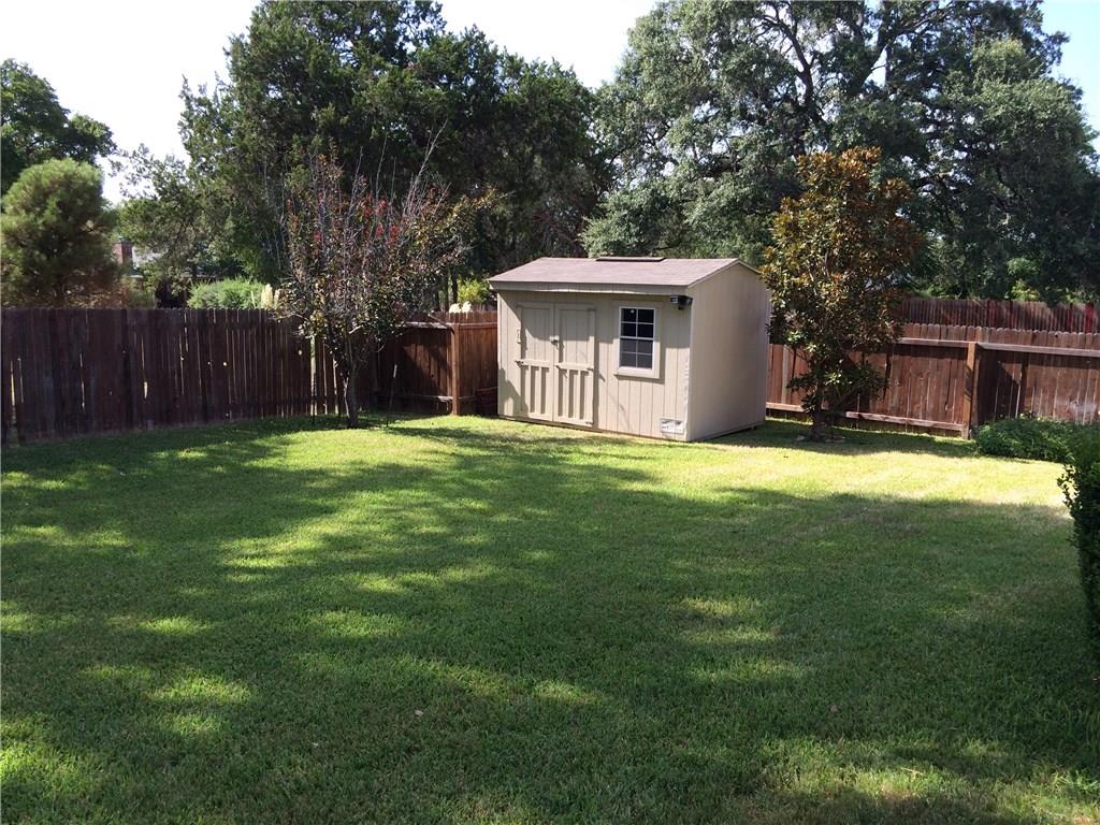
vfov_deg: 46.8
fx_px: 953
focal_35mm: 30
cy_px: 412
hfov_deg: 60.0
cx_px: 550
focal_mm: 4.12
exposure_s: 1/684
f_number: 2.2
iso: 32
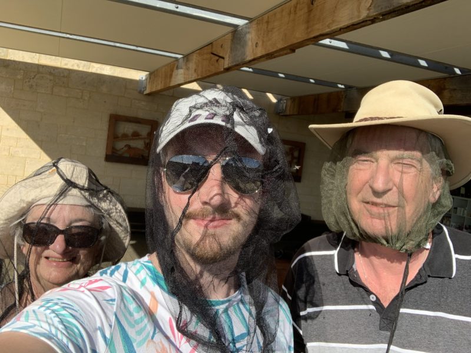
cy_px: 176
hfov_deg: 56.8
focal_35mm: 32
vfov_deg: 44.2
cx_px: 236
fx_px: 435
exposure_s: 1/657
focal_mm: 2.87
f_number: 2.2
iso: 16
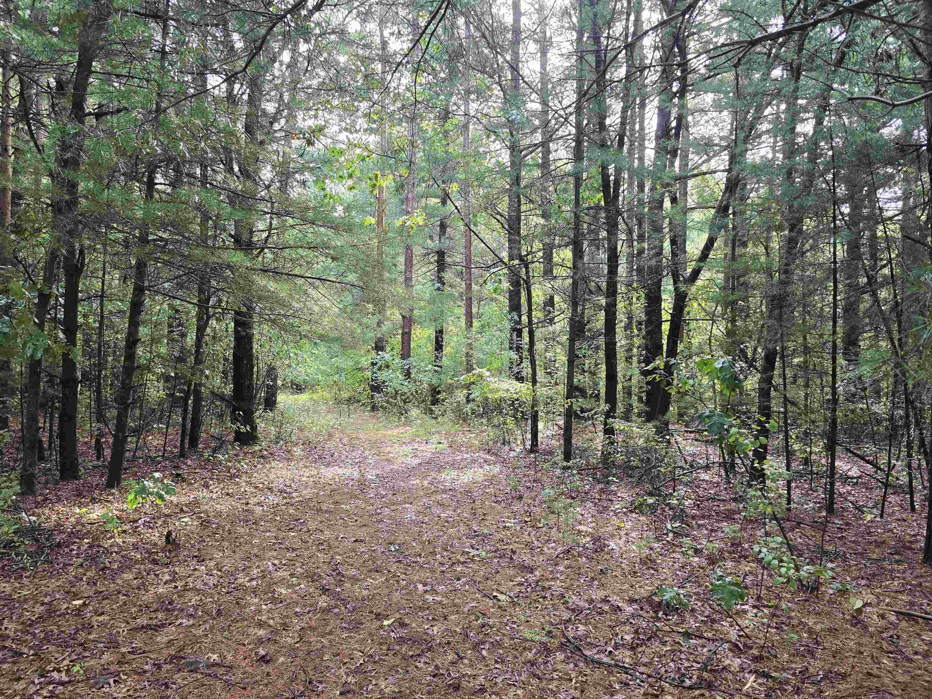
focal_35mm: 23
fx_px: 619
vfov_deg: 58.9
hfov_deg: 73.9
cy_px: 350
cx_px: 466
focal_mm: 6.3
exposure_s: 1/180
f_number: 1.7
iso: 160
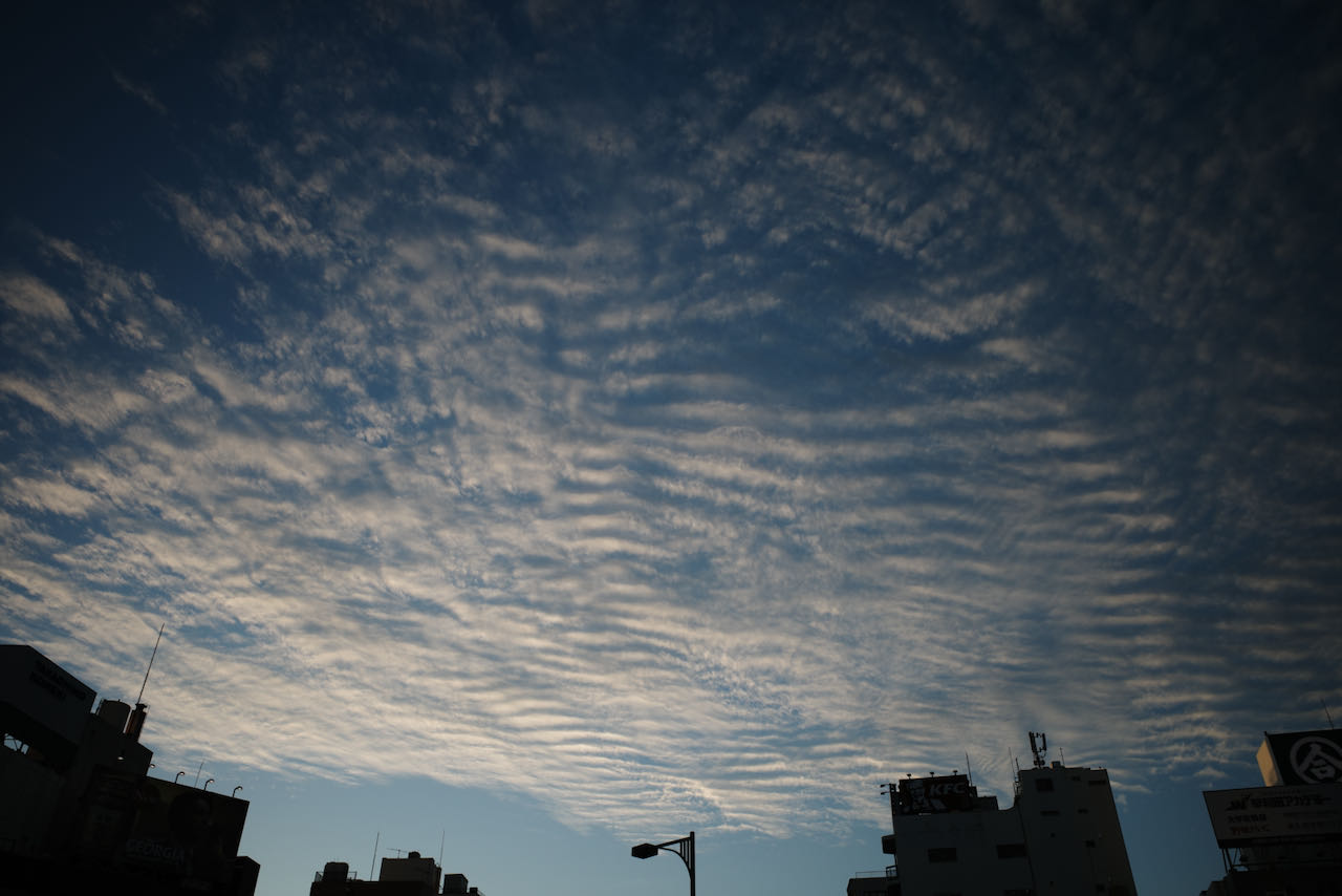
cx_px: 671
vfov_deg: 46.4
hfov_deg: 65.5
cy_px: 448
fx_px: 1044
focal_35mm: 28
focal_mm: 18.3
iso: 100
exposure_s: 1/400
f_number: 5
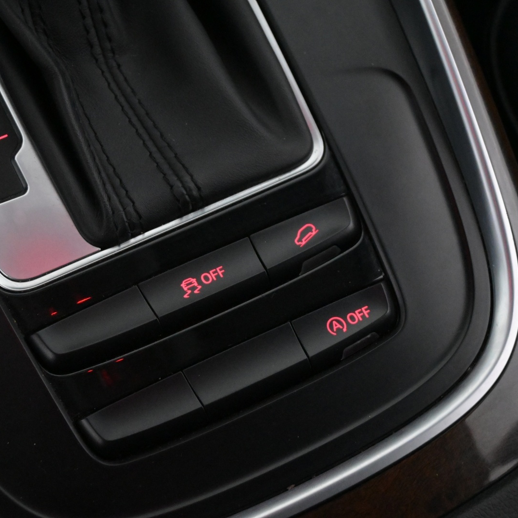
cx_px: 210
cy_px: 259
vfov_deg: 22.0
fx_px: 1331
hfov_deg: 22.0
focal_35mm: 79
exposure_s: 1/60
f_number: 5.6
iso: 6400
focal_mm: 41
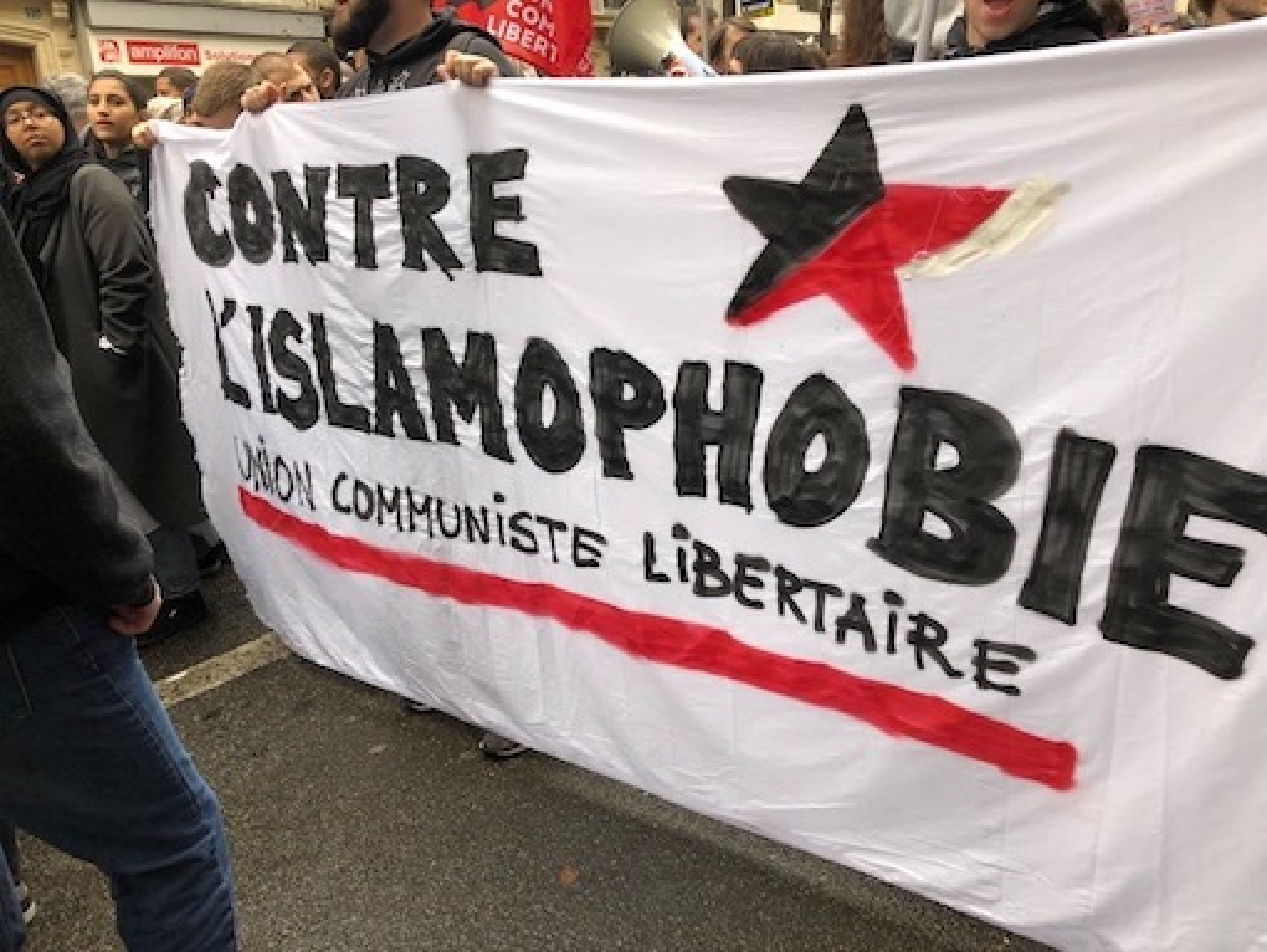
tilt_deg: -16.6
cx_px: 634
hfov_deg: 63.4
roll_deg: +4.8
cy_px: 476
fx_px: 1025
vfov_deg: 49.8
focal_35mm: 28
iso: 25
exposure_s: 1/50
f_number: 1.8
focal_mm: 3.99
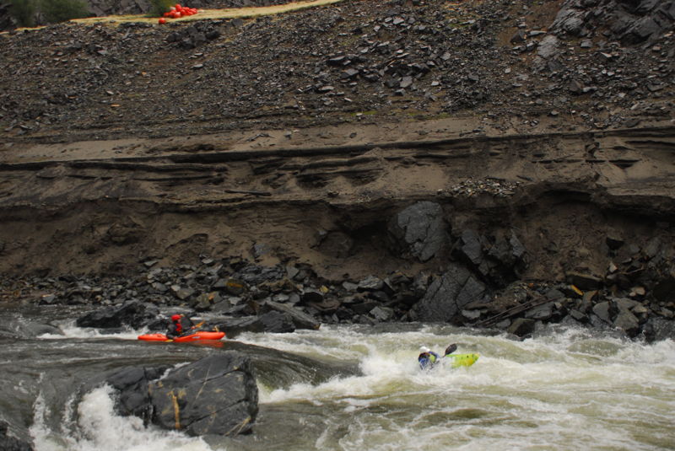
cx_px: 338
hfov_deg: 49.5
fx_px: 732
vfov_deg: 34.3
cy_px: 226
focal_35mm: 39
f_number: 3.8
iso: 320
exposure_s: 1/320
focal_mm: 26
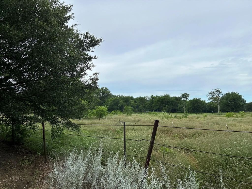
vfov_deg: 53.1
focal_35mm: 26
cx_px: 126
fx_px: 189
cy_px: 94
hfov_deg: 67.3
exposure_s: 1/3460
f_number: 1.5
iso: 50
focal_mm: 5.7
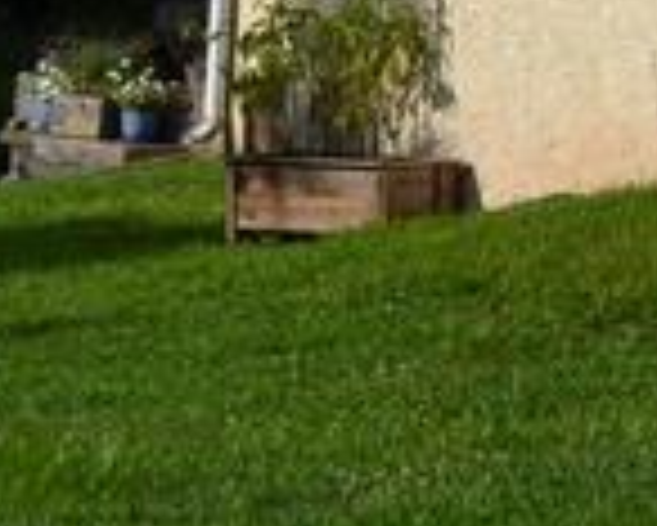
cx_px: 1809
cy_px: -587
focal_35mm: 315
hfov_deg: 5.8
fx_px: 6129
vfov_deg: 4.8
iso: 100
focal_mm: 32
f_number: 9
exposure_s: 1/320
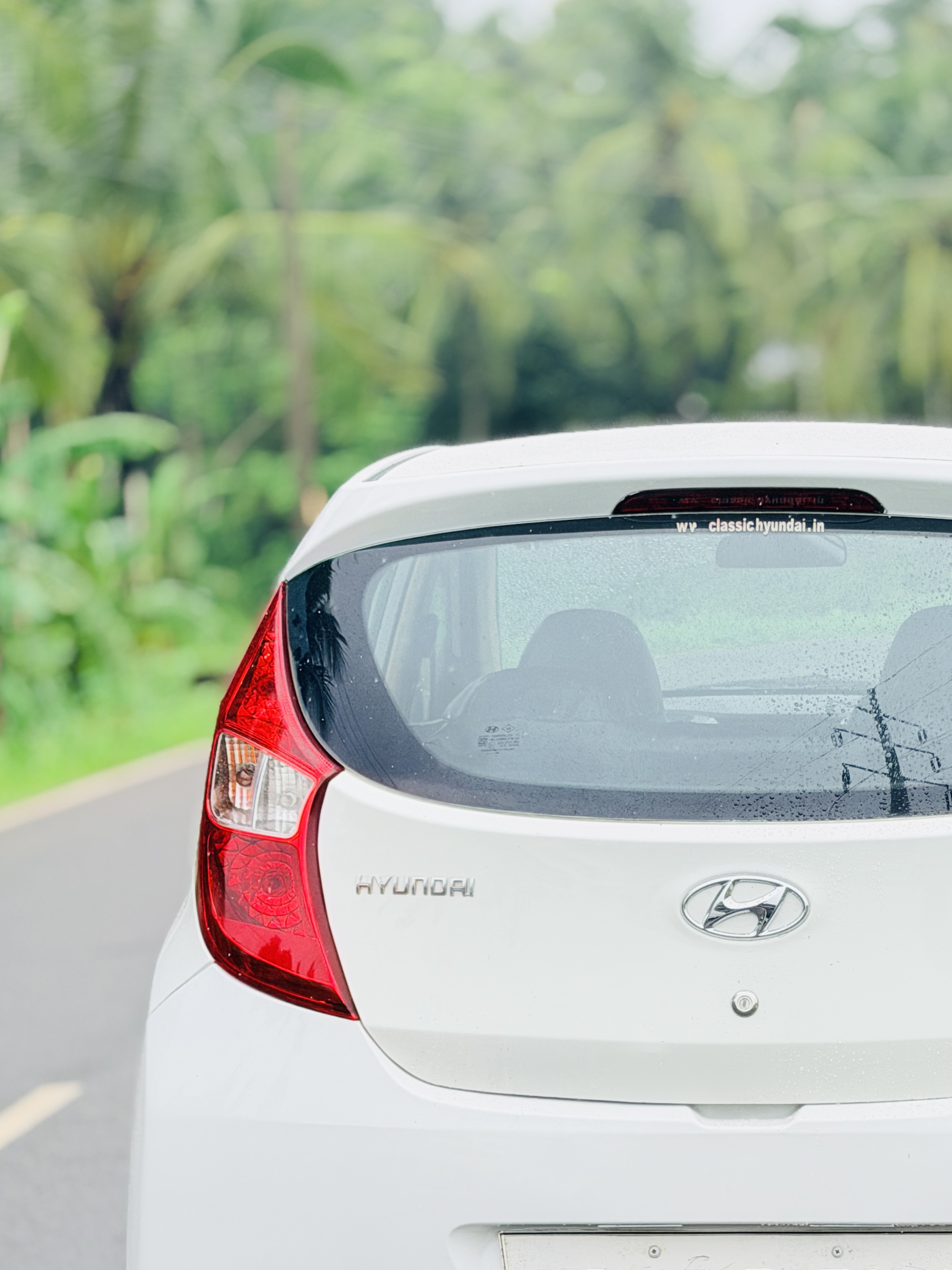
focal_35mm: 80
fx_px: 2934
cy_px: 889
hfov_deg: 18.3
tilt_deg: -7.3
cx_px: 736
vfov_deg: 24.2
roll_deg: +2.7
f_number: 1.78
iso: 64
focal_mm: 6.76
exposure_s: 1/3226
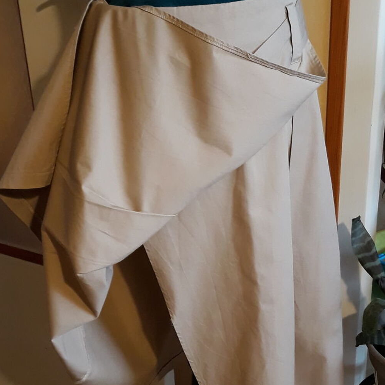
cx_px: 192
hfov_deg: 51.1
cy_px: 227
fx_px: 403
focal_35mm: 32
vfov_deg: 50.8
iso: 200
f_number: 1.7
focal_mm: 3.71
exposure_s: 1/25
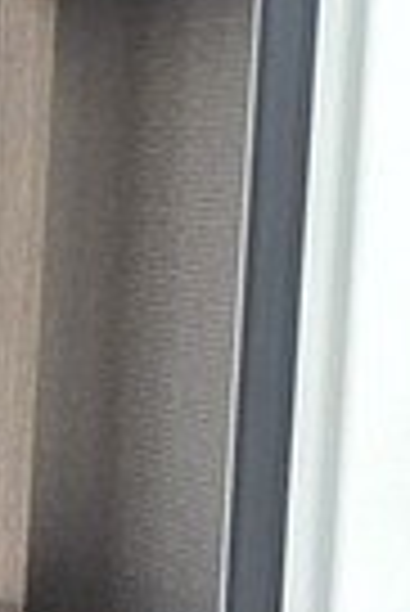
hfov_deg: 4.8
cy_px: 878
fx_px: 4311
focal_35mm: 253
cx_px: -1415
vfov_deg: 8.0
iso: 50
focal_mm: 5.54
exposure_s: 1/260
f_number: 1.8
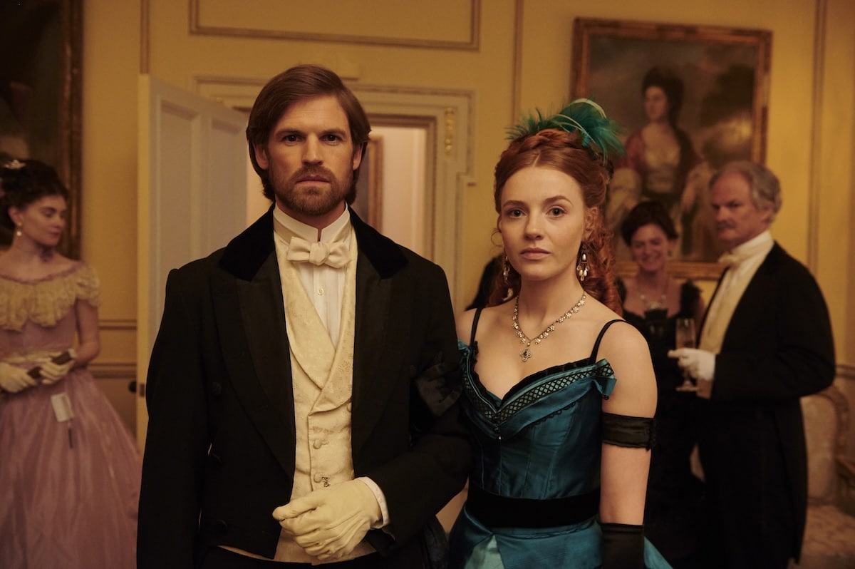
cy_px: 284
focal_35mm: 35
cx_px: 428
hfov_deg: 54.5
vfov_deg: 37.8
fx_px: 831
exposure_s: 1/100
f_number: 4
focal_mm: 35
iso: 1600
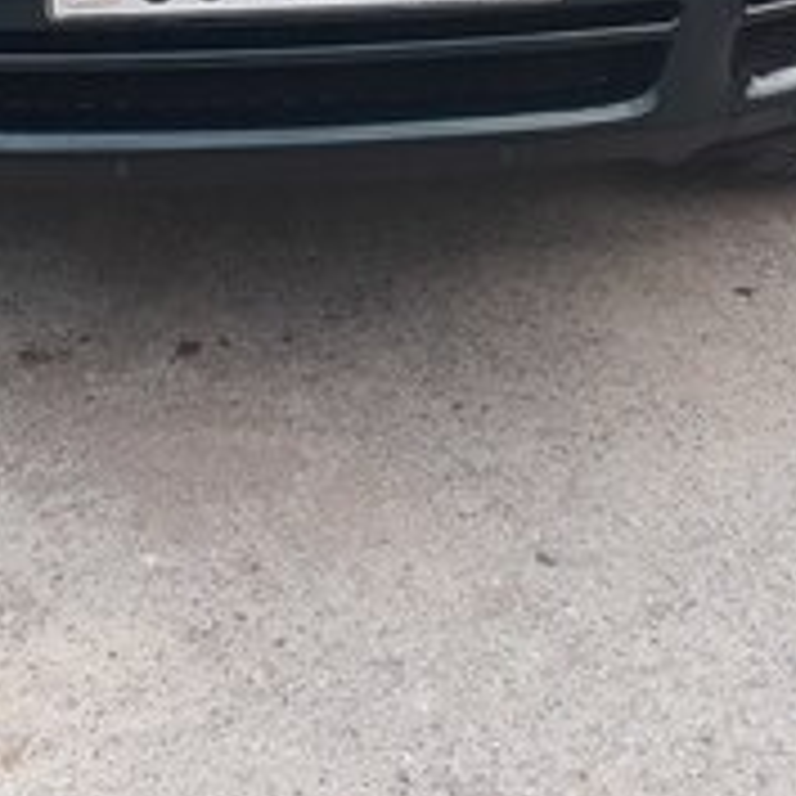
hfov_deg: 25.6
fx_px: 1743
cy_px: -103
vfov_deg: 23.9
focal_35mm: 67
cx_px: 256
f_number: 1.9
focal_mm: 3.6
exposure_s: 1/100
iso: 40
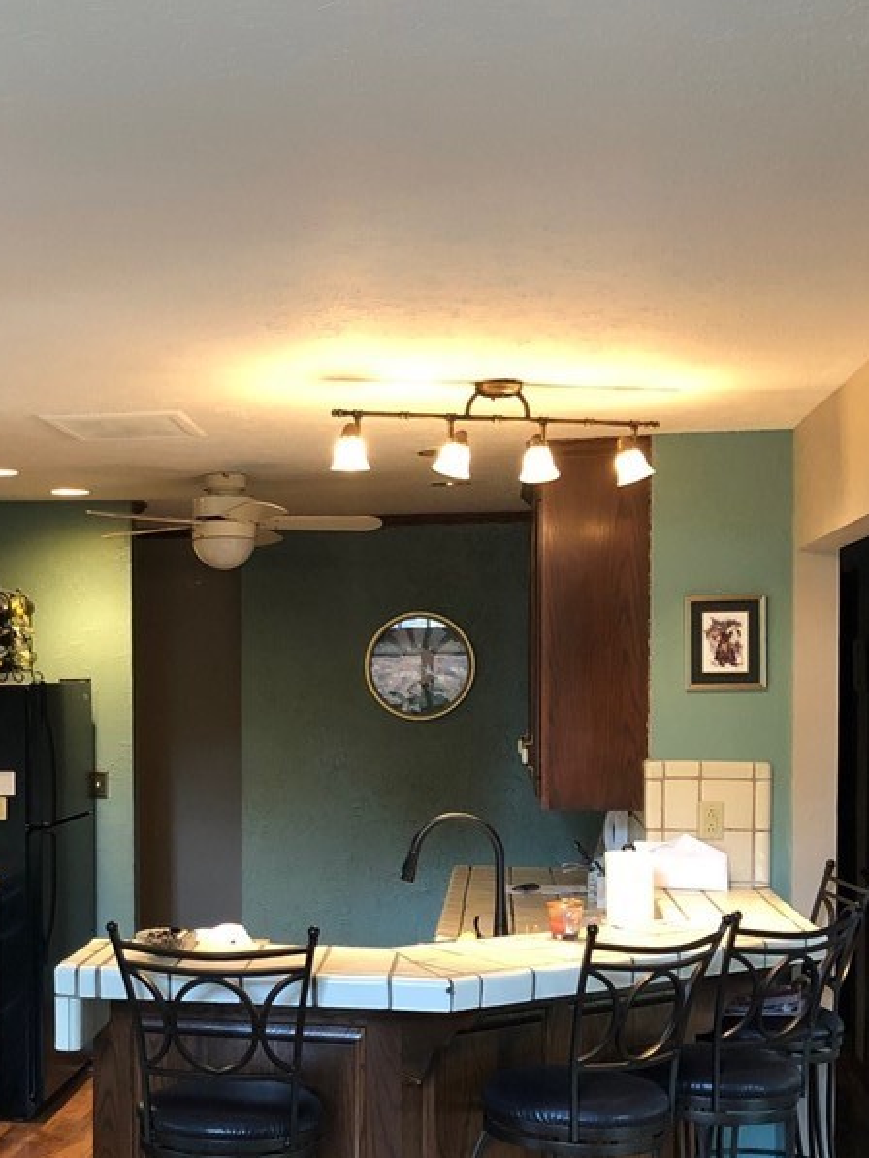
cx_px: 163
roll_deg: +0.2
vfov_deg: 39.2
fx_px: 1606
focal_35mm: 48
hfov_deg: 29.5
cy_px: 758
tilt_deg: -2.1
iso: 100
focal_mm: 3.99
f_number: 1.8
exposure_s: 1/15
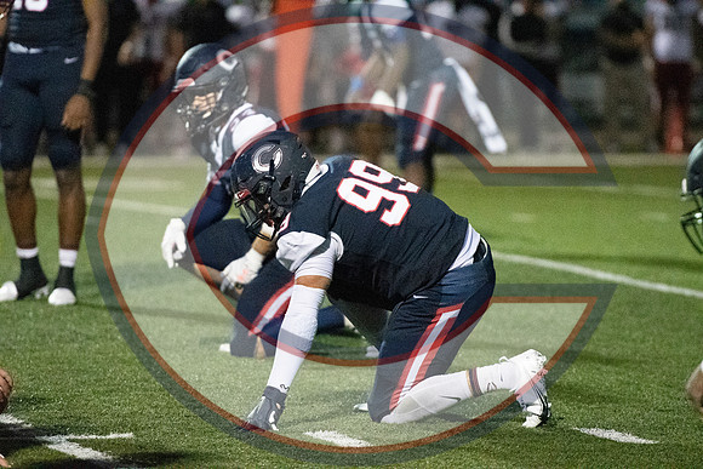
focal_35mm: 300
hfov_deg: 6.9
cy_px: 234
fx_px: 5859
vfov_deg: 4.6
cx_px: 352
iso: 36000
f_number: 2.8
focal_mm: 200
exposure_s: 1/3200
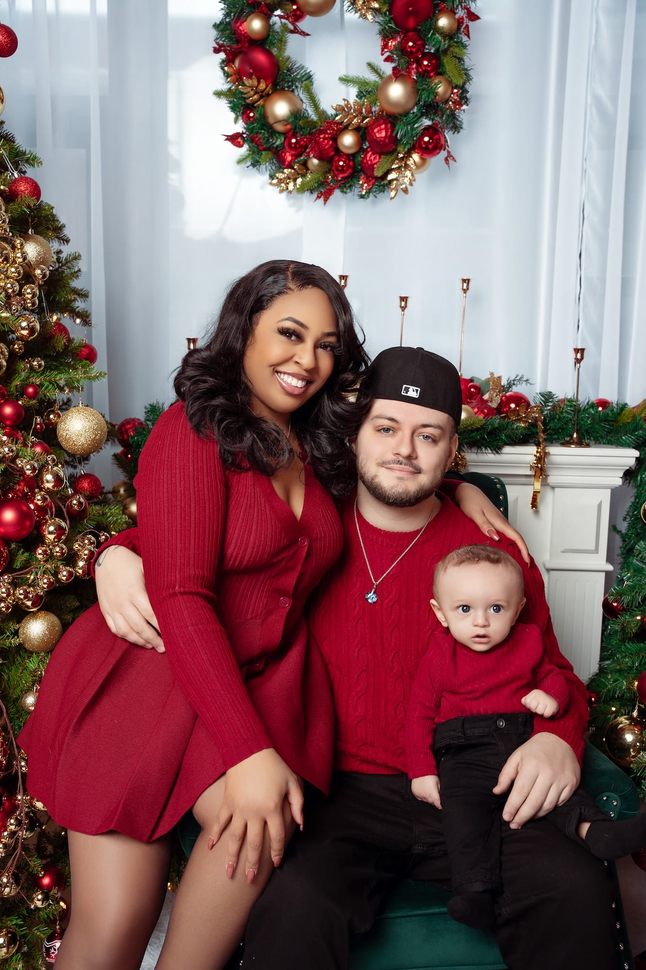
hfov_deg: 33.1
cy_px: 485
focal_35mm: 40
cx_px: 323
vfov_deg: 48.0
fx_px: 1088
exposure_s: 1/125
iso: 250
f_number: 5
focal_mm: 40.4
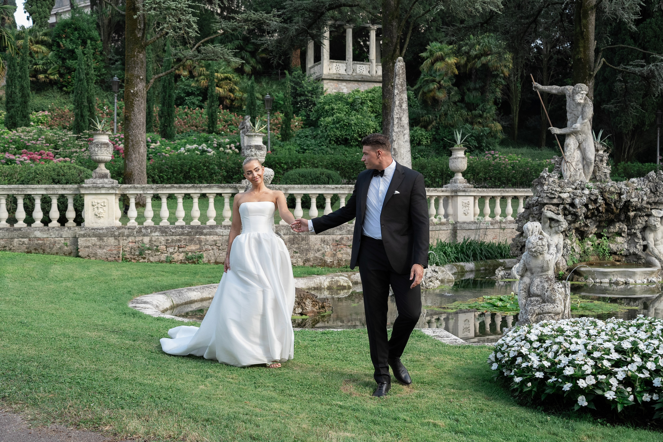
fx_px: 737
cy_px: 221
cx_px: 332
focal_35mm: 40
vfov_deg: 33.4
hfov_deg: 48.5
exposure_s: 1/640
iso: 500
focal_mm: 40
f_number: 5
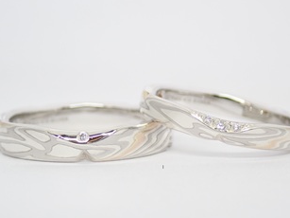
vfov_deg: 13.1
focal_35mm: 113
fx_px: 946
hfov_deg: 17.4
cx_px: 151
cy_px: 126
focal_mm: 13.65
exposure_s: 1/100
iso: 200
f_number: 4.1
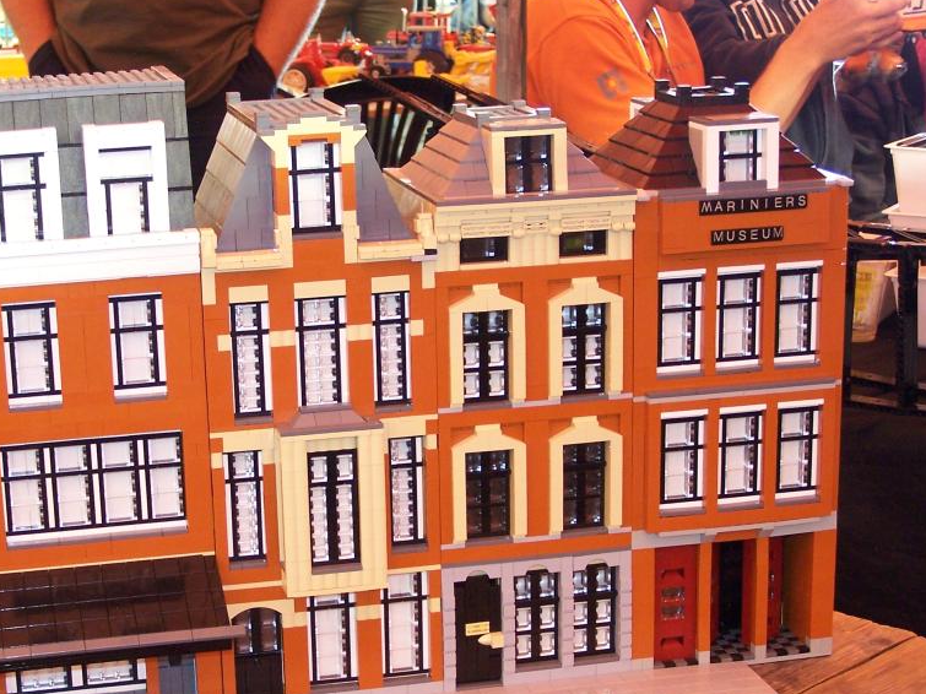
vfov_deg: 18.4
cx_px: 342
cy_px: 416
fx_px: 2140
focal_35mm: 80
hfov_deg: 24.3
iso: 140
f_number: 3.1
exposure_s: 1/3
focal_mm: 9.8
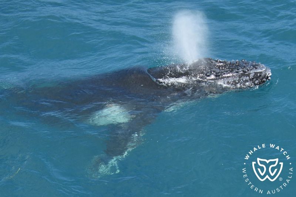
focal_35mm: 60
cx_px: 148
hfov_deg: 33.4
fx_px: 493
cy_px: 98
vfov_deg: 22.6
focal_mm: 60
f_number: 4.5
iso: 1000
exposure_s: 1/8000
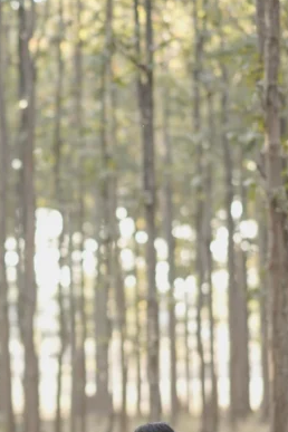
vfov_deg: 9.1
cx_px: 65
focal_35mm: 225
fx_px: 2700
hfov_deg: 6.1
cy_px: 243
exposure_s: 1/125
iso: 160
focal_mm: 85
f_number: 1.4
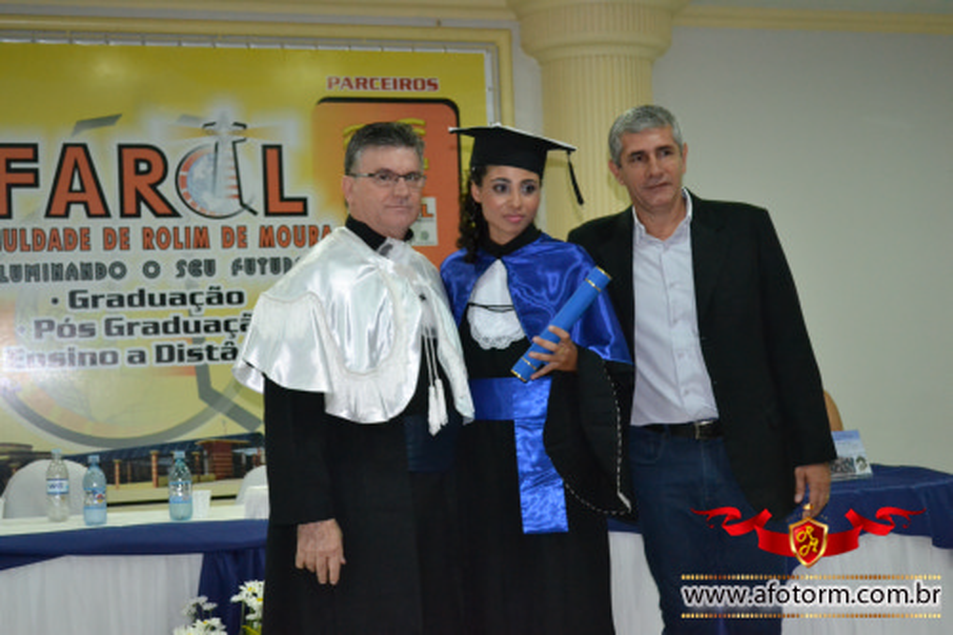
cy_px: 318
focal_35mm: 54
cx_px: 476
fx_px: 1429
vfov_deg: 25.0
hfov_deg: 36.9
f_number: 5
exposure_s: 1/60
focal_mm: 36
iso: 3200
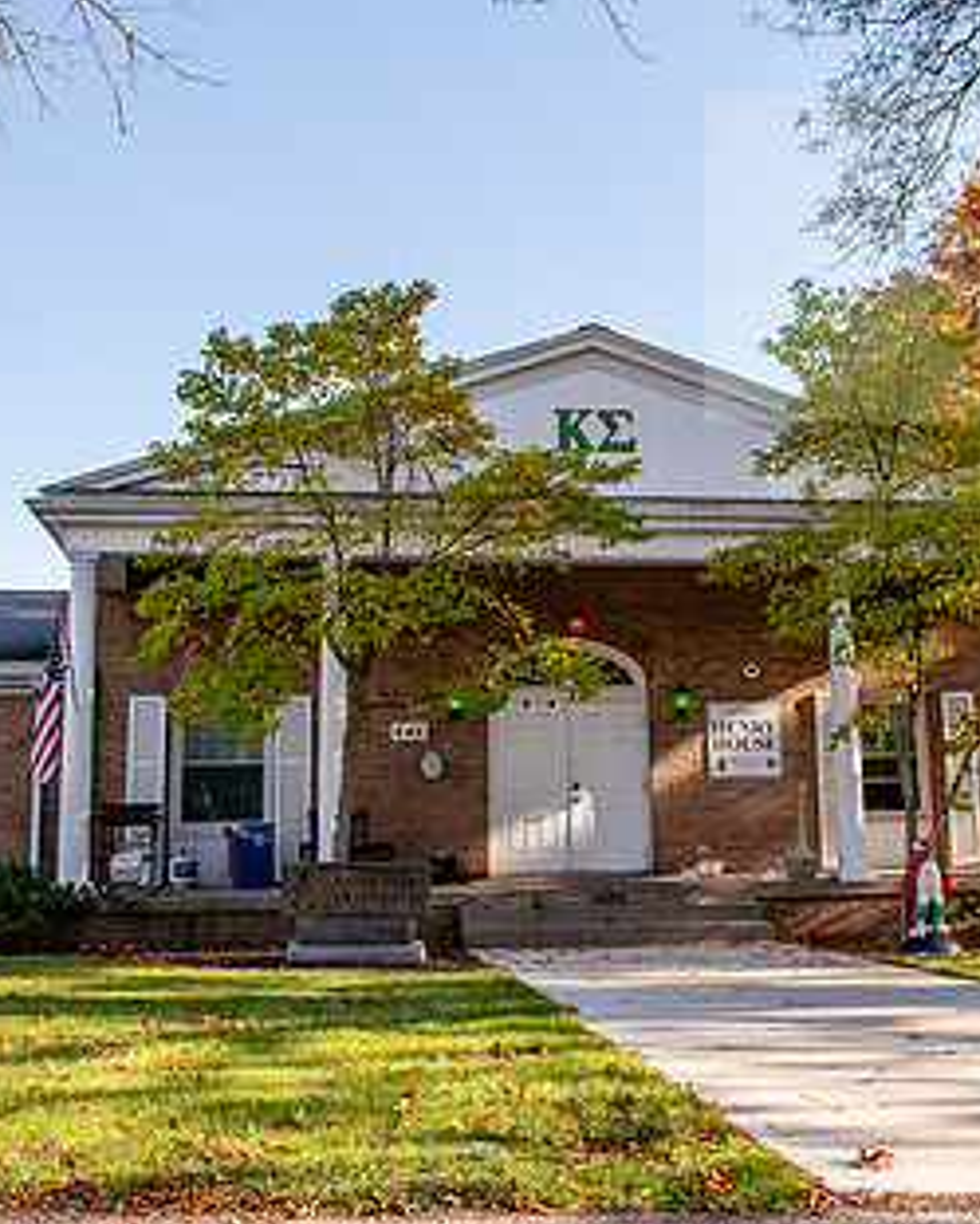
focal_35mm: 42
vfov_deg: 43.8
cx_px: 586
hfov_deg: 35.6
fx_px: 1522
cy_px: 569
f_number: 4
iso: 200
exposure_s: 1/400
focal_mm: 24
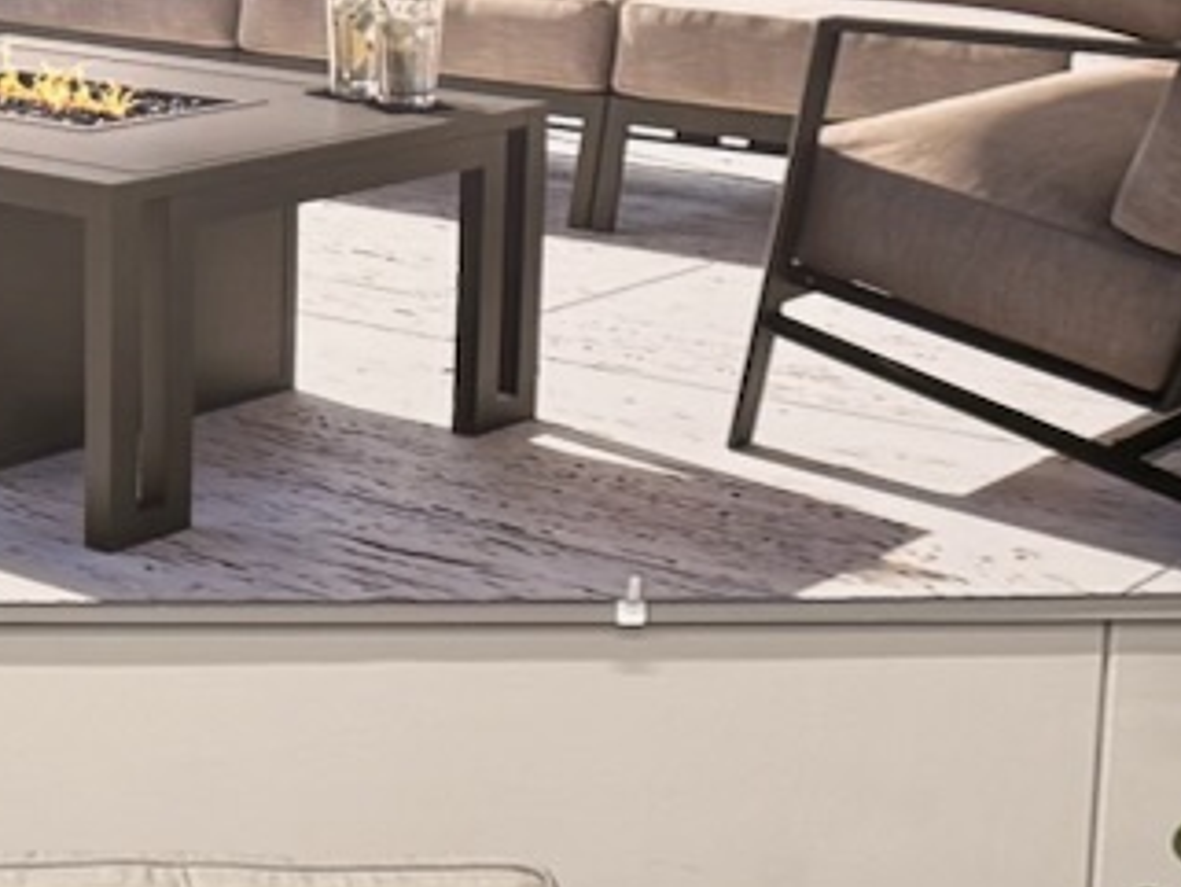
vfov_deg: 9.2
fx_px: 5222
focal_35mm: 153
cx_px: 63
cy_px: 1704
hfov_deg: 12.8
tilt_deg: -13.9
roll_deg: -0.5
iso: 160
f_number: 1.78
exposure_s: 1/120
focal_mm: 6.76
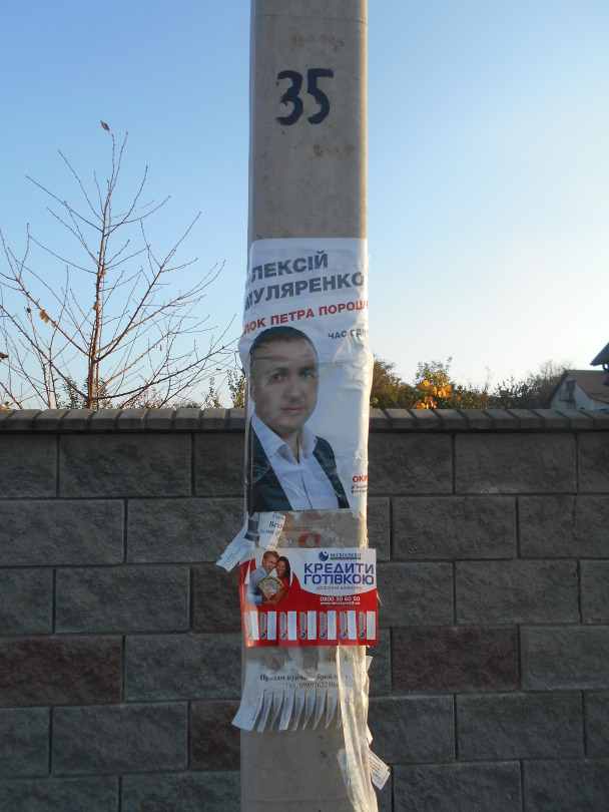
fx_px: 610
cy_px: 406
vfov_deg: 67.3
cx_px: 304
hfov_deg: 53.1
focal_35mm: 26
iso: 80
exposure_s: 1/400
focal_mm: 4.6
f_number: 3.2
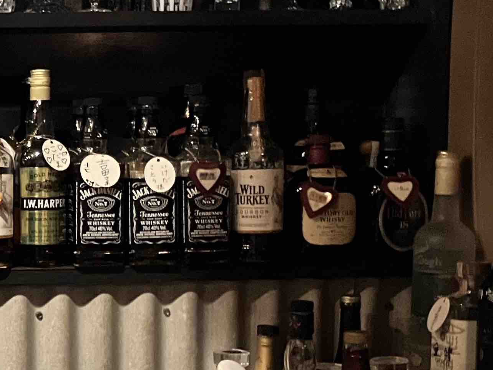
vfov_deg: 16.7
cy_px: 245
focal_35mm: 88
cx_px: -176
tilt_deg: -5.2
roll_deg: -0.2
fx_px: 1253
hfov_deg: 20.1
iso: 640
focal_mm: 3.99
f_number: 1.8
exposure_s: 1/20
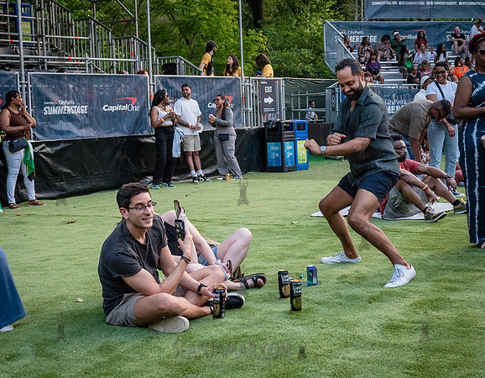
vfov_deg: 26.7
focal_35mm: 56
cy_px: 159
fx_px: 793
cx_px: 330
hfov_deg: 33.6
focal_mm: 28
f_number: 3.5
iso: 1000
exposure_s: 1/500
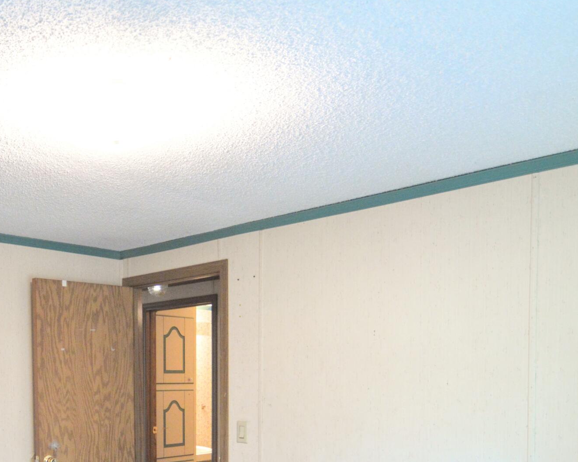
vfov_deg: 39.2
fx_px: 600
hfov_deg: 48.5
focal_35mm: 35
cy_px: 415
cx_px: 114
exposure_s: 1/60
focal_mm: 11
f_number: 2.8
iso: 1100
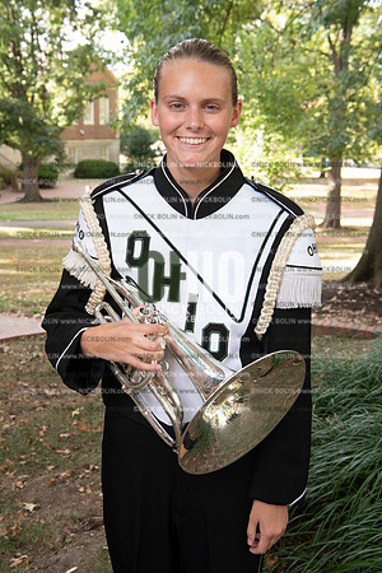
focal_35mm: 50
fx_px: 796
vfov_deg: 39.6
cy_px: 286
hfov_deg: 27.0
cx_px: 191
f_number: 8
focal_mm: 50
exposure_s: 1/100
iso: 800
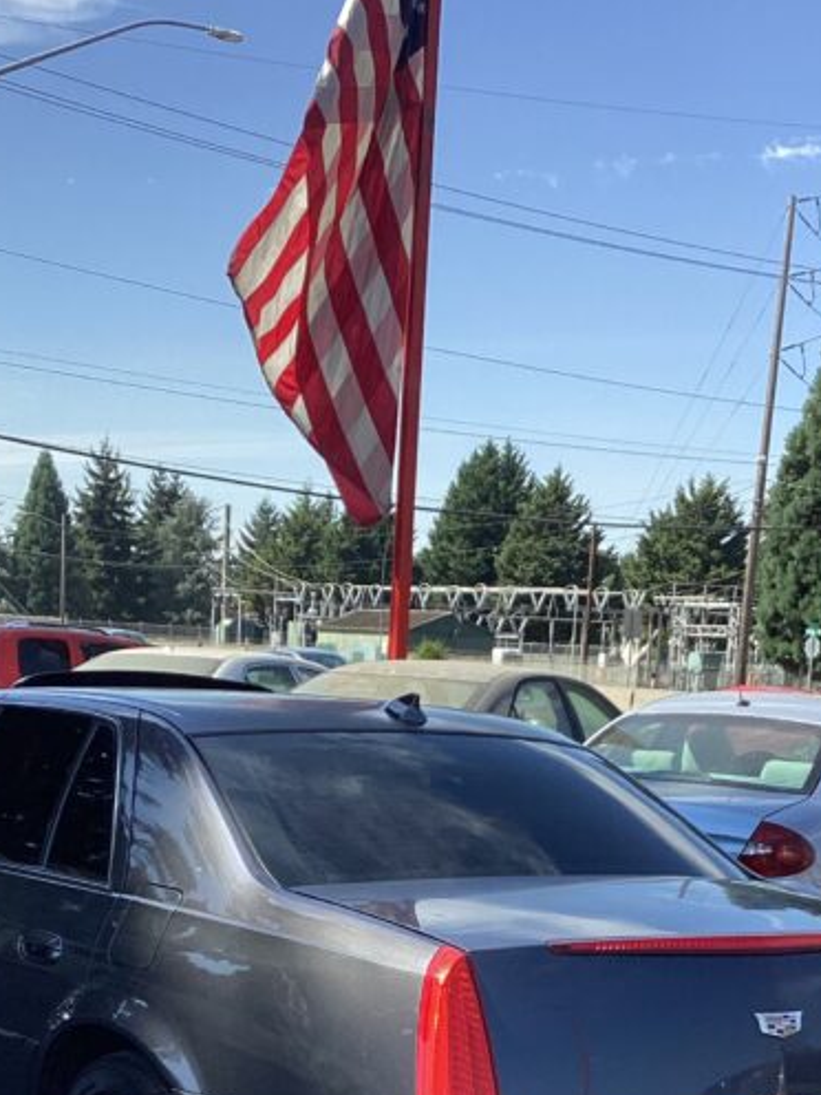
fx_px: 2024
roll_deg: -3.6
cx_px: 430
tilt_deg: -11.2
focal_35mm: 64
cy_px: 1018
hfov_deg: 22.9
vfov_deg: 28.9
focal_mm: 3.3
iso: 25
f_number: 2.4
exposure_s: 1/754
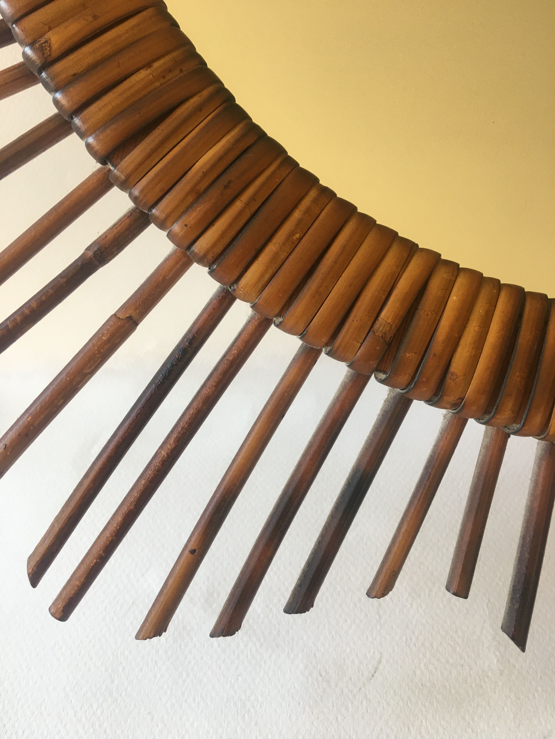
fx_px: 620
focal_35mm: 29
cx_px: 278
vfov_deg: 61.7
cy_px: 370
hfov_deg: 48.2
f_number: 2.2
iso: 32
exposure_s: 1/33
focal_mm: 4.15
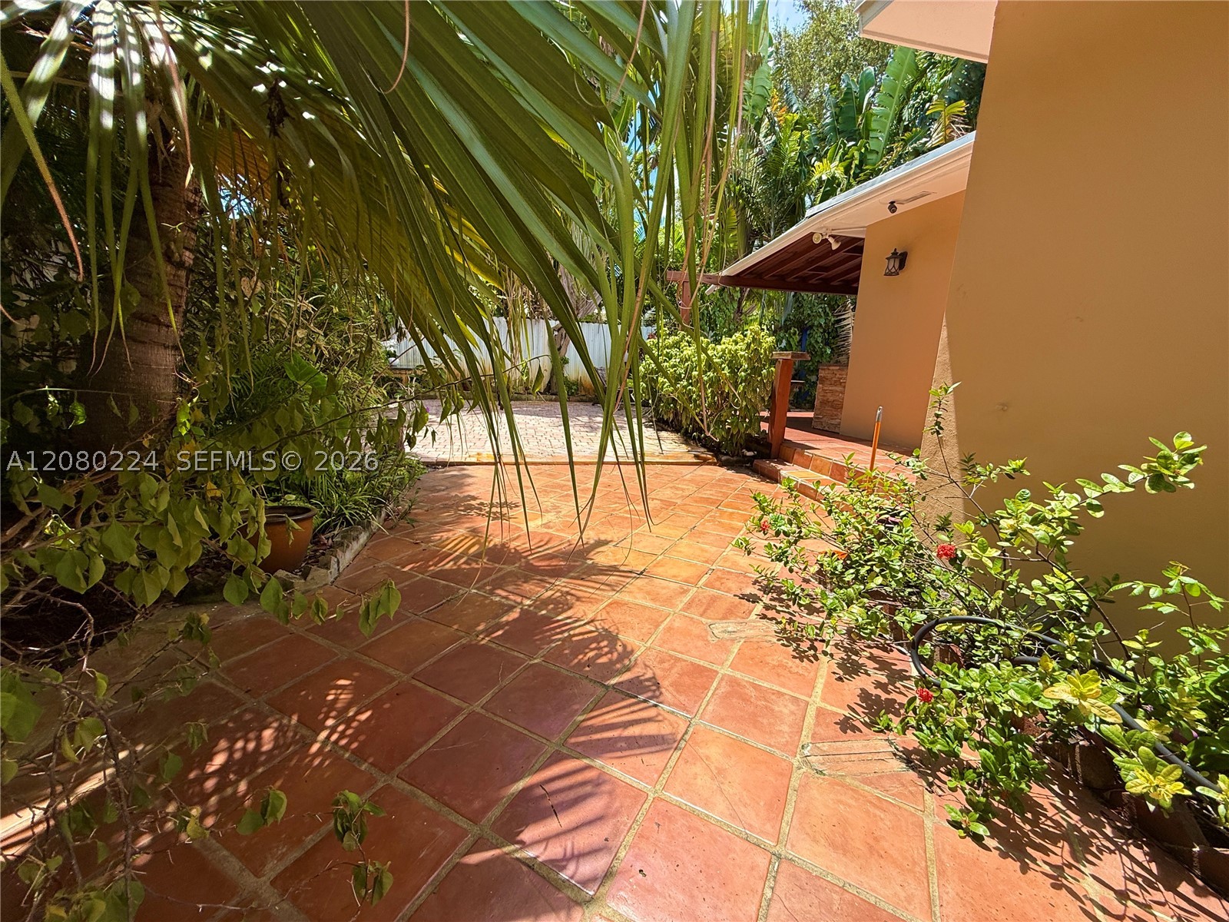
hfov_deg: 102.1
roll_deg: -3.4
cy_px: 461
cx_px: 614
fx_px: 497
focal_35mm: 14
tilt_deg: -10.3
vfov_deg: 85.7
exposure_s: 1/1105
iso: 50
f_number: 2.2
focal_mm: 2.22
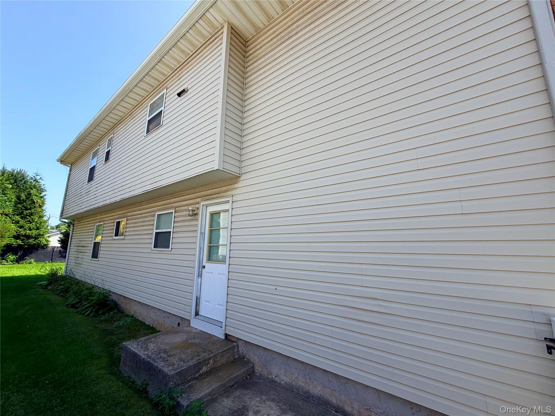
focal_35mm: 14
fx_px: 224
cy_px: 208
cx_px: 278
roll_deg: -0.5
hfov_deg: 102.1
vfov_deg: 85.7
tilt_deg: +10.0
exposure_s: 1/770
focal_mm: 2.22
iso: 40
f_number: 2.2
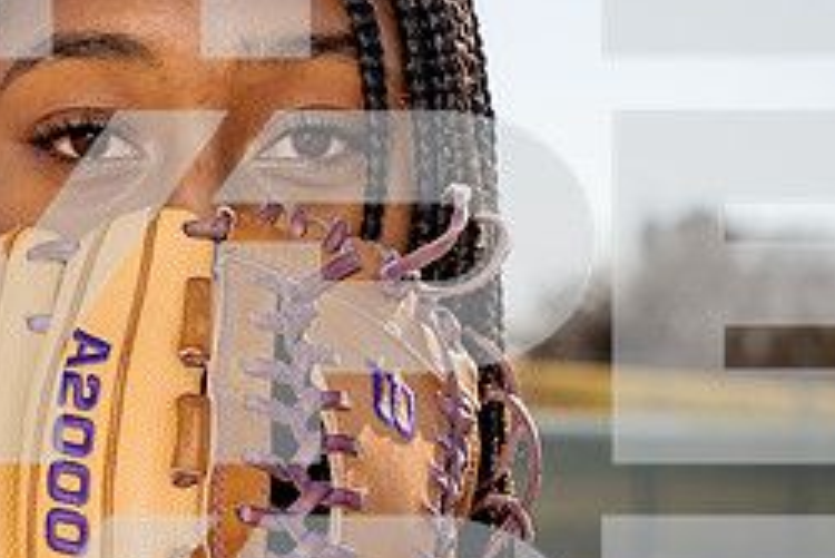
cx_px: 147
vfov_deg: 9.5
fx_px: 3342
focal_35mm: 144
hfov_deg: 14.2
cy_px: 289
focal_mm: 62
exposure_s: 1/250
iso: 100
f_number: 7.1
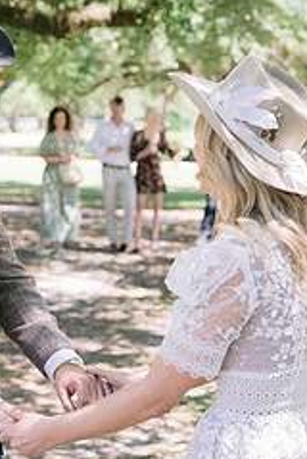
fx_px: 1199
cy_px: 242
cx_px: 67
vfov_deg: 21.7
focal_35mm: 94
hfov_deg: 14.5
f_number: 3.5
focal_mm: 50
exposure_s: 1/640
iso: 400
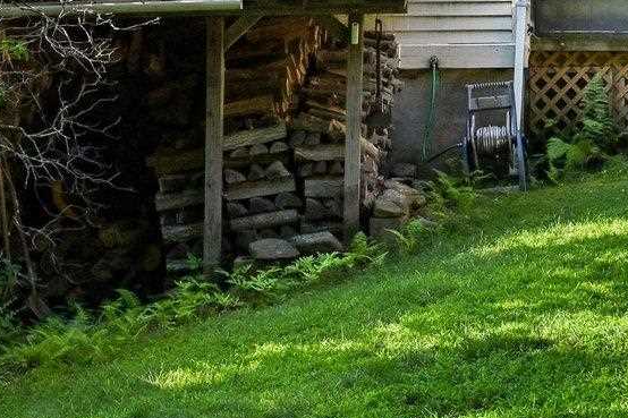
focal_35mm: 111
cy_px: -225
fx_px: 1936
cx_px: 620
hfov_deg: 18.0
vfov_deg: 11.8
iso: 400
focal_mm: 30
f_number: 8
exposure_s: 1/250
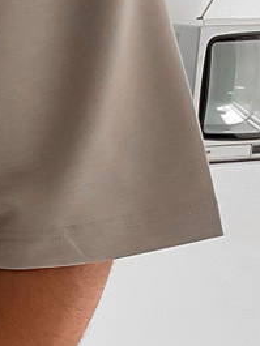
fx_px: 1751
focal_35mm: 175
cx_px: -312
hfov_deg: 8.0
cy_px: 548
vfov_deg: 10.8
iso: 32
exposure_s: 1/120
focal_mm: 3
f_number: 1.8
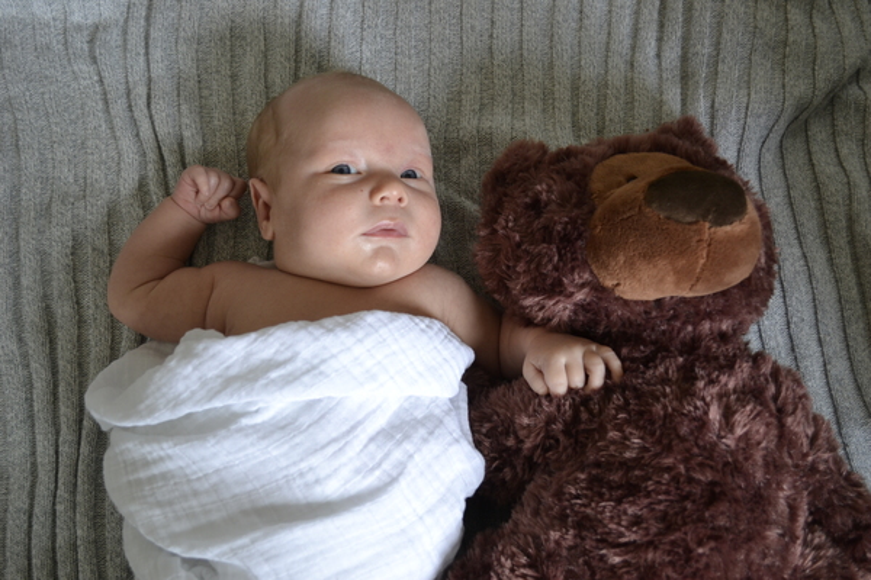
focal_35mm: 39
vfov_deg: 34.2
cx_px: 436
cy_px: 290
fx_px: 944
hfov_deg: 49.6
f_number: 4.2
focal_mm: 26
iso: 400
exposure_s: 1/15
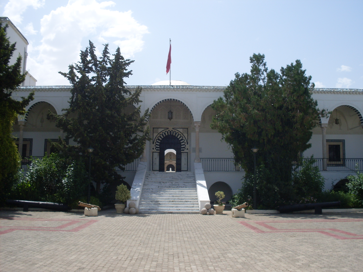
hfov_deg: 49.0
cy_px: 136
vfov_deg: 37.7
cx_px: 182
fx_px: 398
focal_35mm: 38
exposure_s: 1/180
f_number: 8.4
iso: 80
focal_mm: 6.3
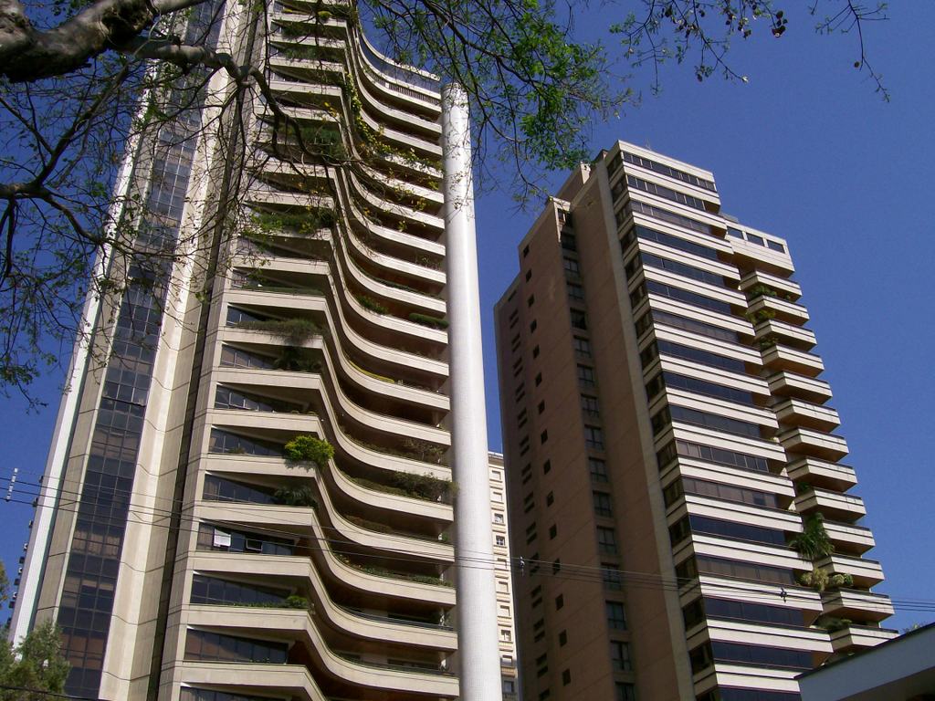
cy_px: 350
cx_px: 468
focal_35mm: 36
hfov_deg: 51.4
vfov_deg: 39.7
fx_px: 972
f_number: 4.8
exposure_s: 1/870
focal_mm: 6
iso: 80
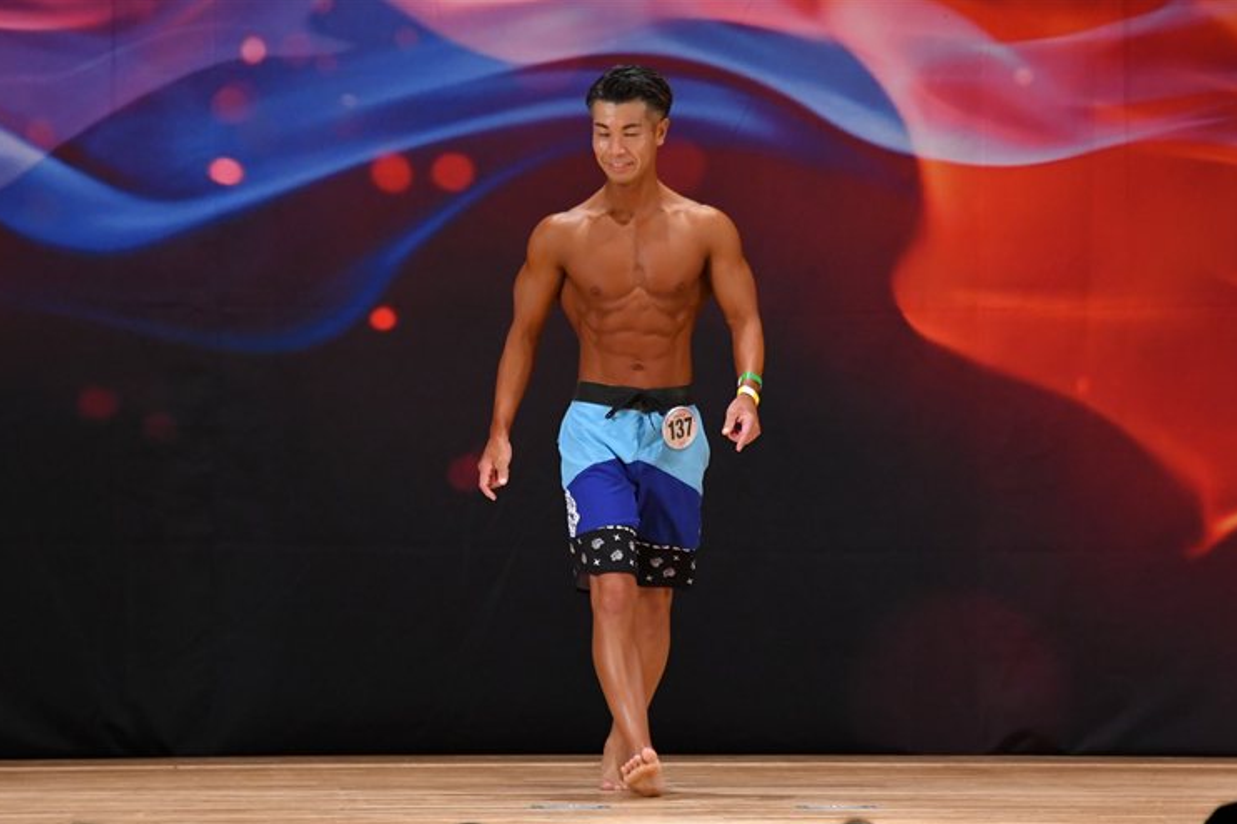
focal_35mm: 282
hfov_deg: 7.3
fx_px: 9685
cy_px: 429
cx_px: 609
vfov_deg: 4.9
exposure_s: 1/400
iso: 3200
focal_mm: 180
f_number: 5.6
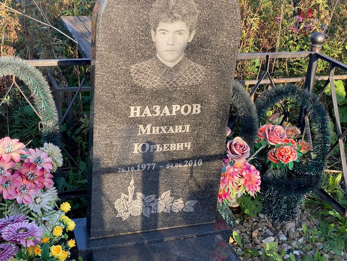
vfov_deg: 28.0
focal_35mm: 52
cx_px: 174
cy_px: 130
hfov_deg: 36.8
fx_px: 521
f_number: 2
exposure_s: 1/213
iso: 20
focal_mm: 6
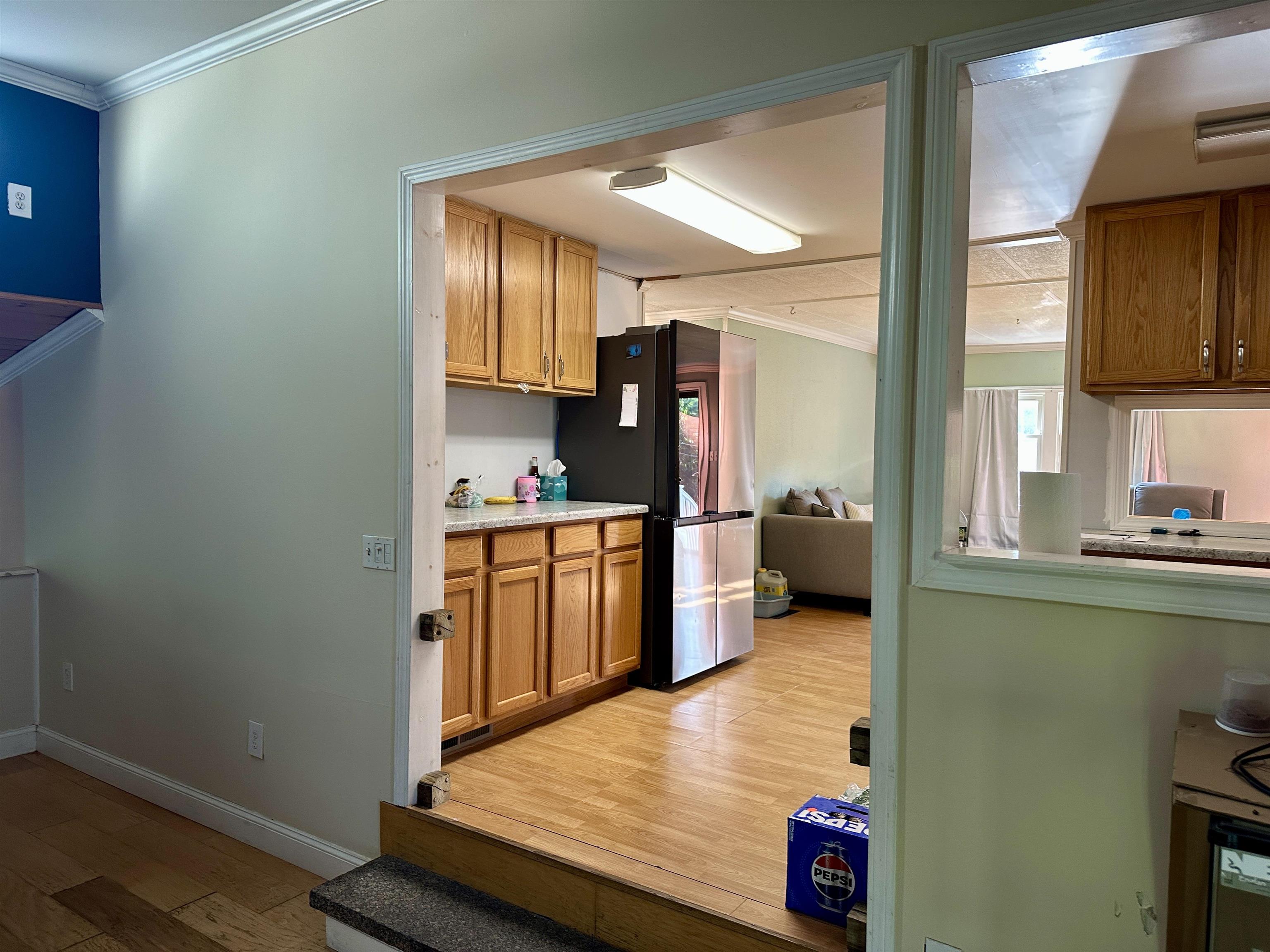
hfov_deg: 71.6
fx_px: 881
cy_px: 476
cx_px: 635
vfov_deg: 56.8
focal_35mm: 24
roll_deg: -0.9
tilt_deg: -1.6
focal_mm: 6.86
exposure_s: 1/60
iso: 160
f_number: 1.78
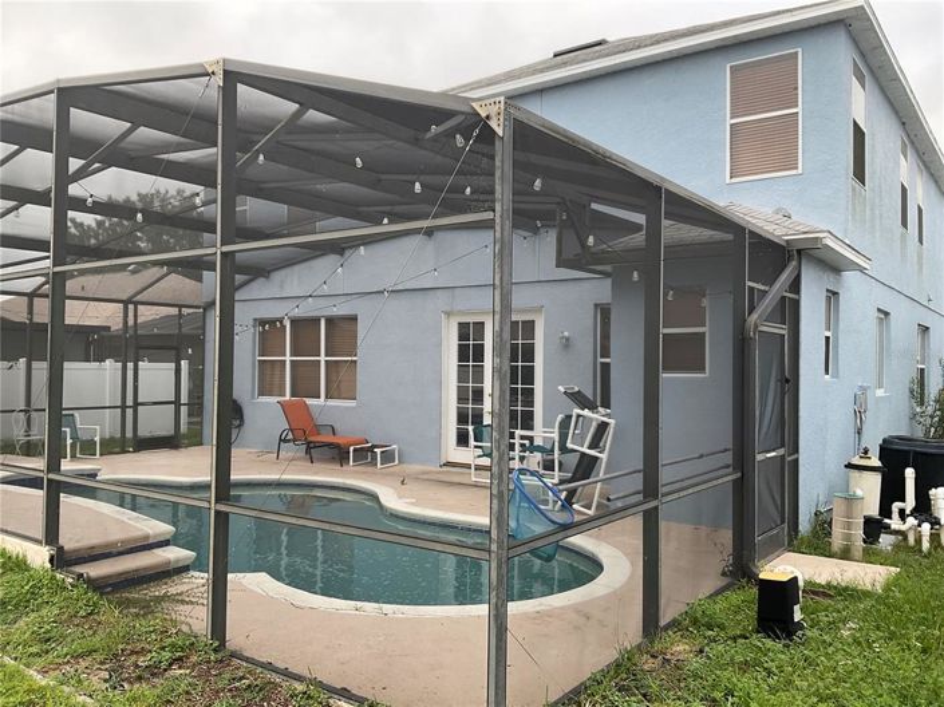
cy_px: 354
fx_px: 790
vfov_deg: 48.2
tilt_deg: -0.4
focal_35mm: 29
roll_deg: -0.3
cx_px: 472
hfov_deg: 61.7
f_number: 1.8
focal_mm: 3
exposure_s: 1/208
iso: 16
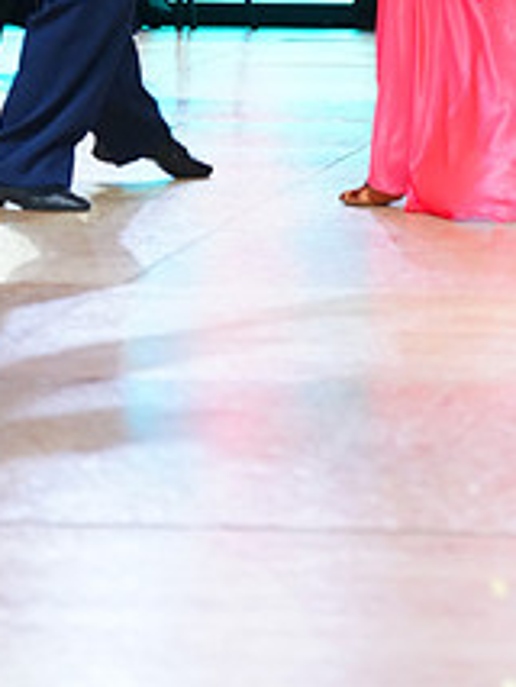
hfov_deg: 8.1
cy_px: -181
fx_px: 3634
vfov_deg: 10.6
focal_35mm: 183
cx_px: 453
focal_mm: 70
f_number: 4
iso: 2500
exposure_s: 1/320
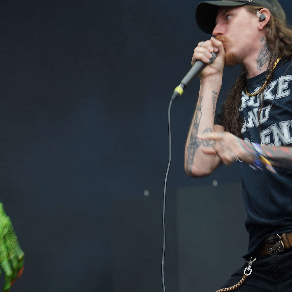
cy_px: 126
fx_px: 1622
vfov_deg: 10.3
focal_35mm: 170
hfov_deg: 10.3
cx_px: 62
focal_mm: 99
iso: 100
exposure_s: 1/125
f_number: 4.5
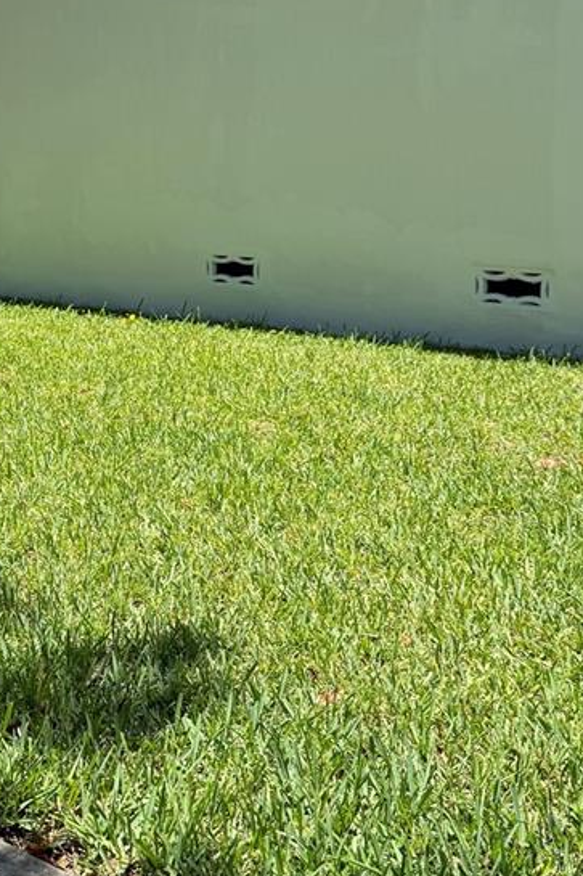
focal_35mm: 55
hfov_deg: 24.3
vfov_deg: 35.7
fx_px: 1337
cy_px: 254
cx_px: 133
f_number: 1.78
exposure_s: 1/3021
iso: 80
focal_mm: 6.76
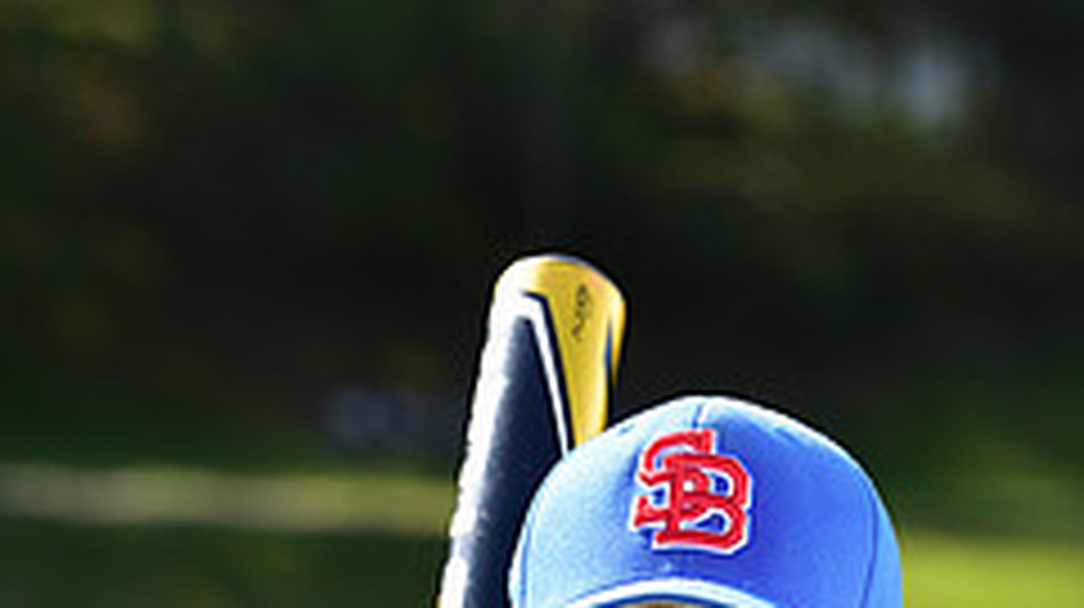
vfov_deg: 4.0
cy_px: 1211
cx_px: 708
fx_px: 8701
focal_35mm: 303
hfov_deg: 7.1
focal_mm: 120
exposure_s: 1/250
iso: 80
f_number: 5
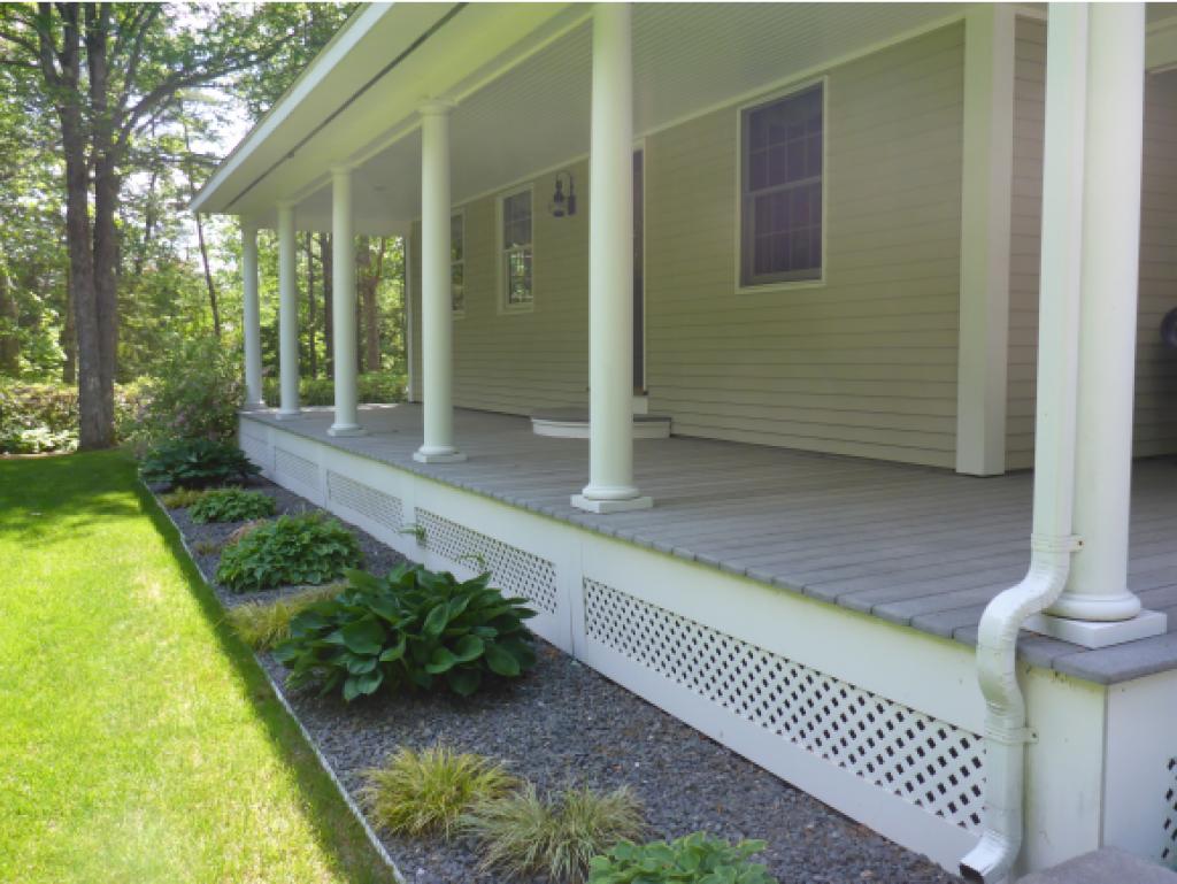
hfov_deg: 63.4
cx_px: 588
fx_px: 952
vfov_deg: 49.8
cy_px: 442
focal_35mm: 28
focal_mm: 4.9
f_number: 3.3
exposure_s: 1/160
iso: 100
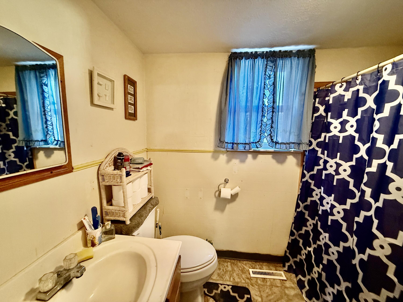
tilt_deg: -8.4
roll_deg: -1.4
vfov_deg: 85.7
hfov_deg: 102.1
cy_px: 151
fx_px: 163
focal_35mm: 14
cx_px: 202
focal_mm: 2.22
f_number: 2.2
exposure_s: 1/60
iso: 640
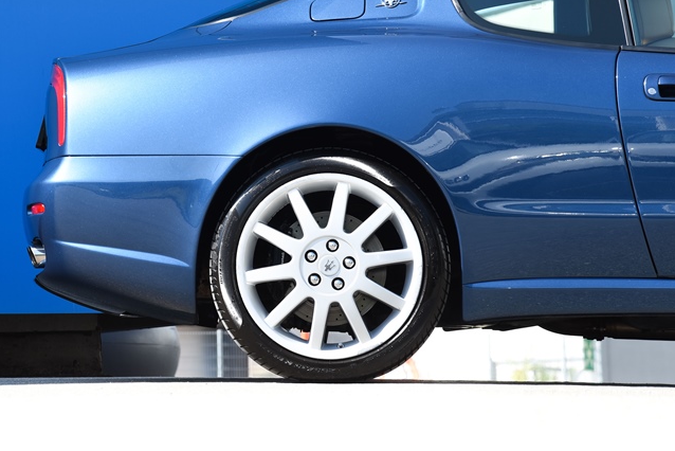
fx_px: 3339
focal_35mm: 178
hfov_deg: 11.5
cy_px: 161
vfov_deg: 7.7
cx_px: 209
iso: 200
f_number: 8
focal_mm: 120
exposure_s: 1/160
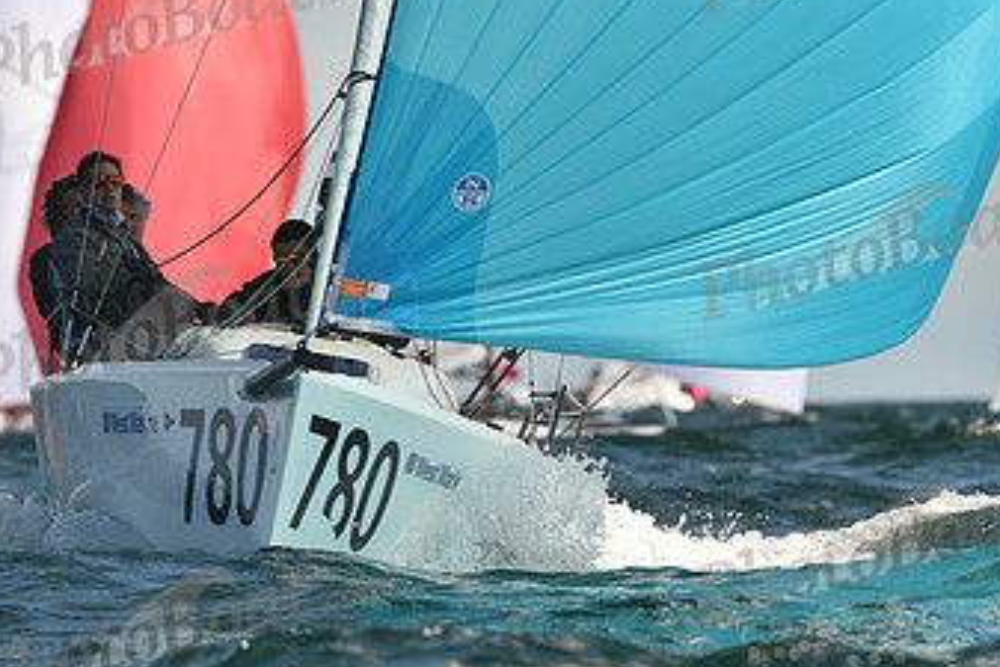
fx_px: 19118
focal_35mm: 688
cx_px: 546
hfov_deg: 3.0
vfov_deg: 2.0
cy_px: 132
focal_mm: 400
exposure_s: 1/1250
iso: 250
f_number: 6.3
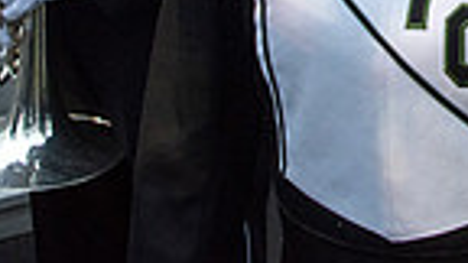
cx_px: 546
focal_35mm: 101
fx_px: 1253
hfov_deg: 20.0
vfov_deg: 10.9
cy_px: -271
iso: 2000
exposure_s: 1/800
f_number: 3.2
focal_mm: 24
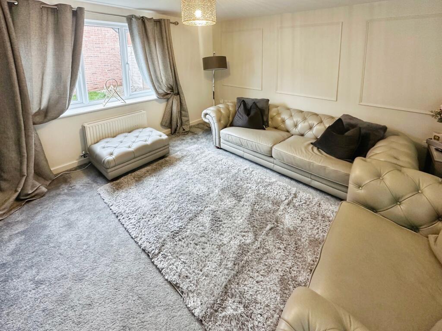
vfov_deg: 85.7
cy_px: 166
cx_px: 221
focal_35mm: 14
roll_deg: +0.2
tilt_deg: -21.0
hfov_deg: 102.1
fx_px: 179
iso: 320
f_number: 2.2
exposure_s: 1/50
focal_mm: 2.22
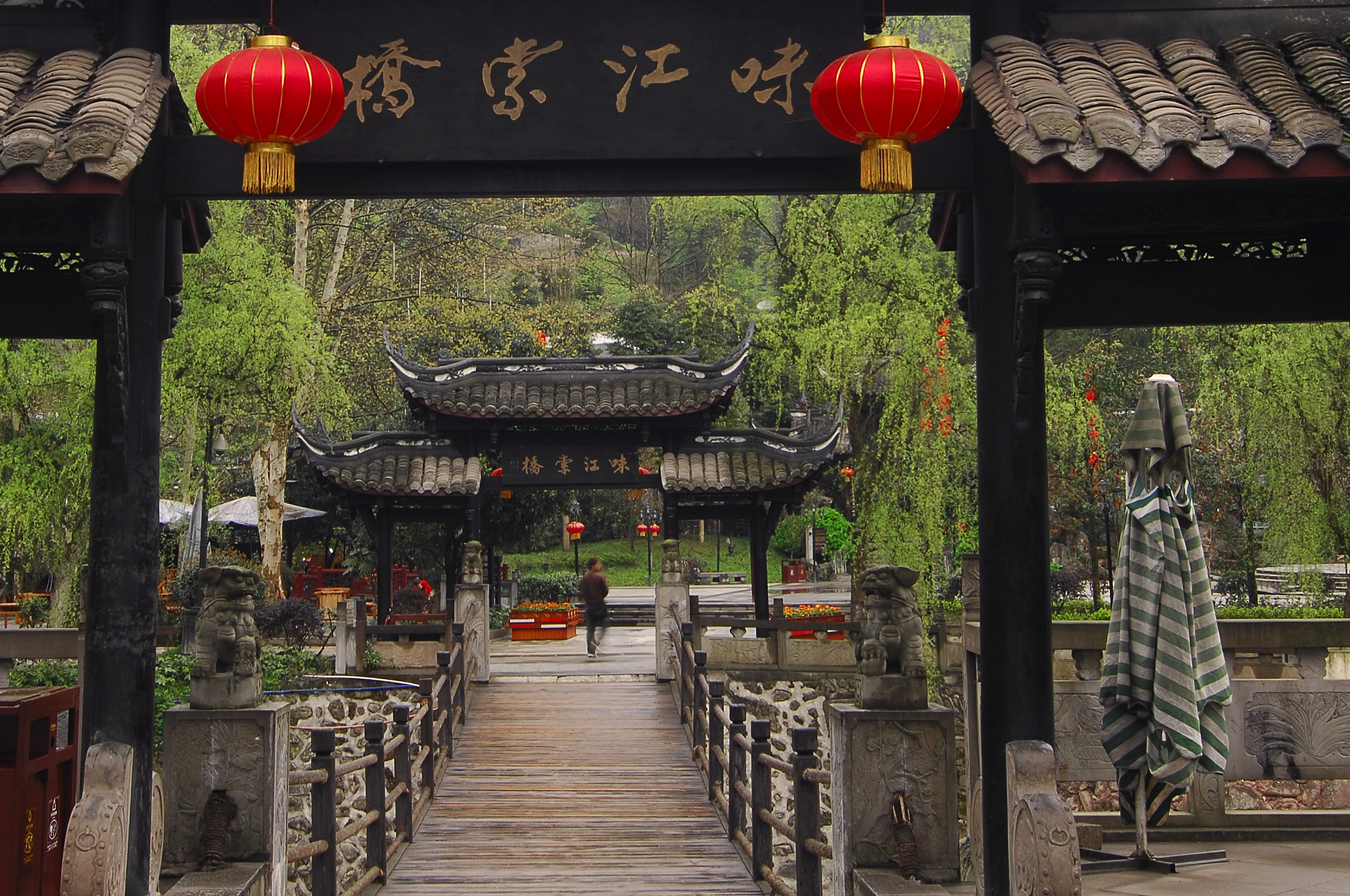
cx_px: 561
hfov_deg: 32.3
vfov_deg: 21.6
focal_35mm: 62
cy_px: 213
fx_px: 2322
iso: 100
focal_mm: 22
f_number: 9
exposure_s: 1/3
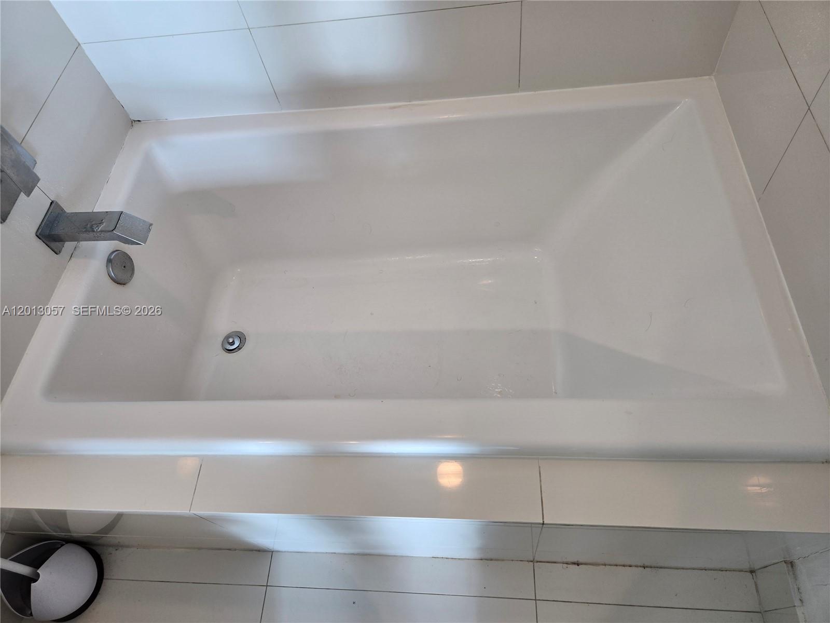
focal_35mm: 23
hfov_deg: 73.9
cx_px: 415
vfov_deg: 58.9
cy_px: 312
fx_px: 551
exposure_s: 1/120
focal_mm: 5.4
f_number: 1.8
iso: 80
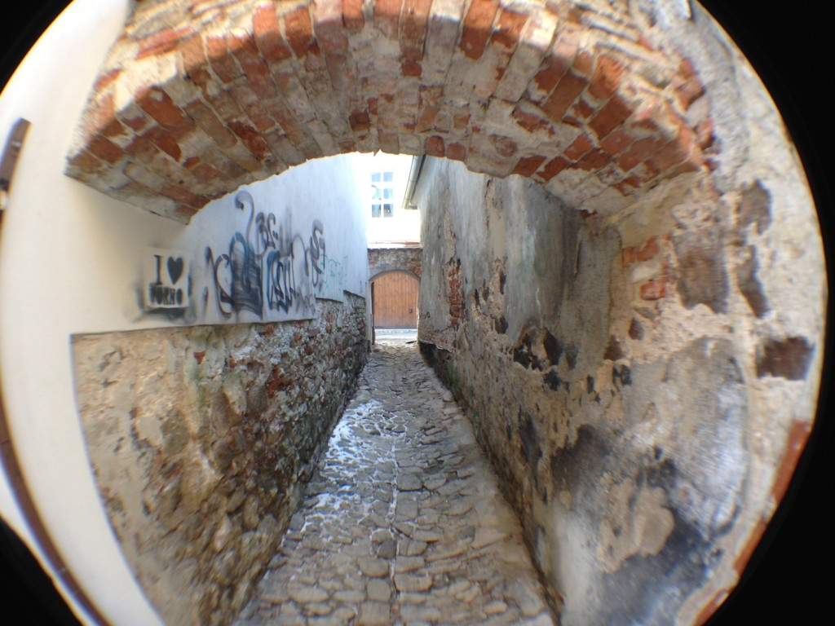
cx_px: 418
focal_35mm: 33
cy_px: 313
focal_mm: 4.12
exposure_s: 1/24
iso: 50
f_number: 2.4
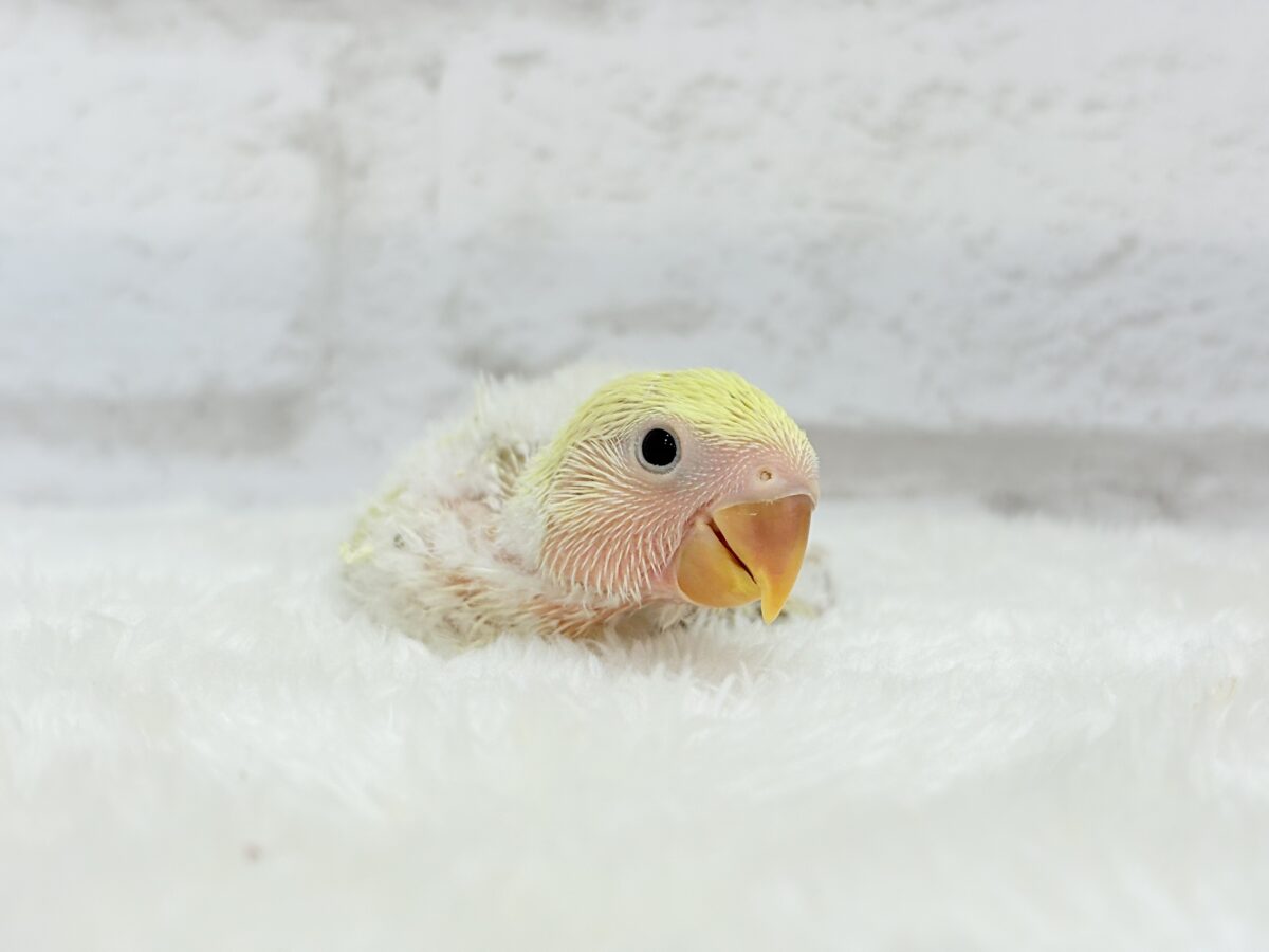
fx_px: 1906
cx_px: 634
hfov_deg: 36.8
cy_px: 476
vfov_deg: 28.0
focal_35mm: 52
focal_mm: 5.96
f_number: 1.6
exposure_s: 1/100
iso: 50
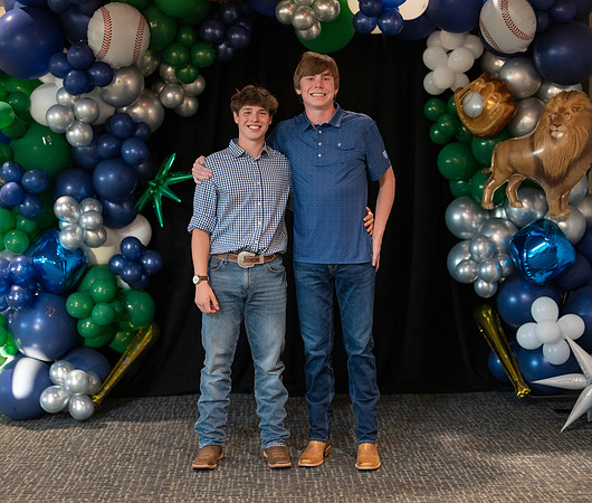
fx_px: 1049
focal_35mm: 58
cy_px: 251
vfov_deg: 26.9
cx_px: 298
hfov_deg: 31.5
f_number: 1.2
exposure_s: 1/320
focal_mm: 50
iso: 1600
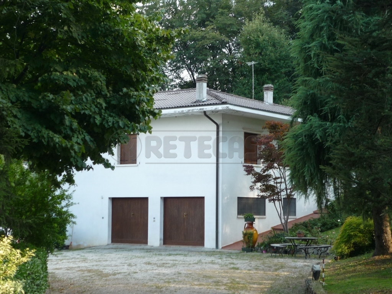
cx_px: 196
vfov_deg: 19.9
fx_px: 838
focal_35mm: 74
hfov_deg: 26.3
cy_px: 147
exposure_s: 1/80
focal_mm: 9.6
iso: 100
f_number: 3.5
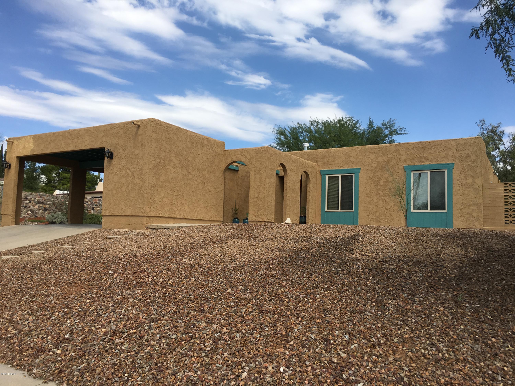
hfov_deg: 61.7
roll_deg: -2.3
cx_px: 258
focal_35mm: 29
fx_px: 431
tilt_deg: +5.7
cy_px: 193
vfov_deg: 48.2
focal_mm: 4.15
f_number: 2.2
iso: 25
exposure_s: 1/1709
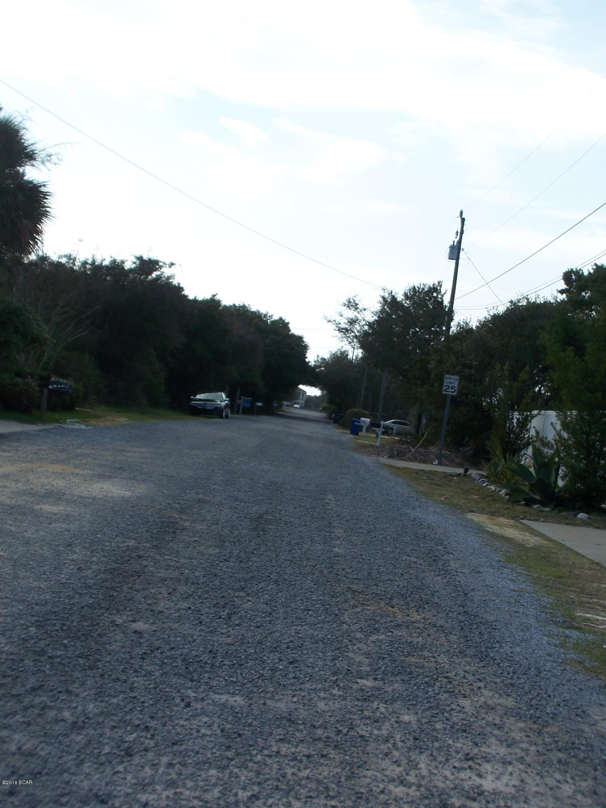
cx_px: 303
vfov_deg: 38.9
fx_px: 1144
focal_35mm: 49
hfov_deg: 29.7
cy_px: 404
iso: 64
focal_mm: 8
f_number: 4
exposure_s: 1/400
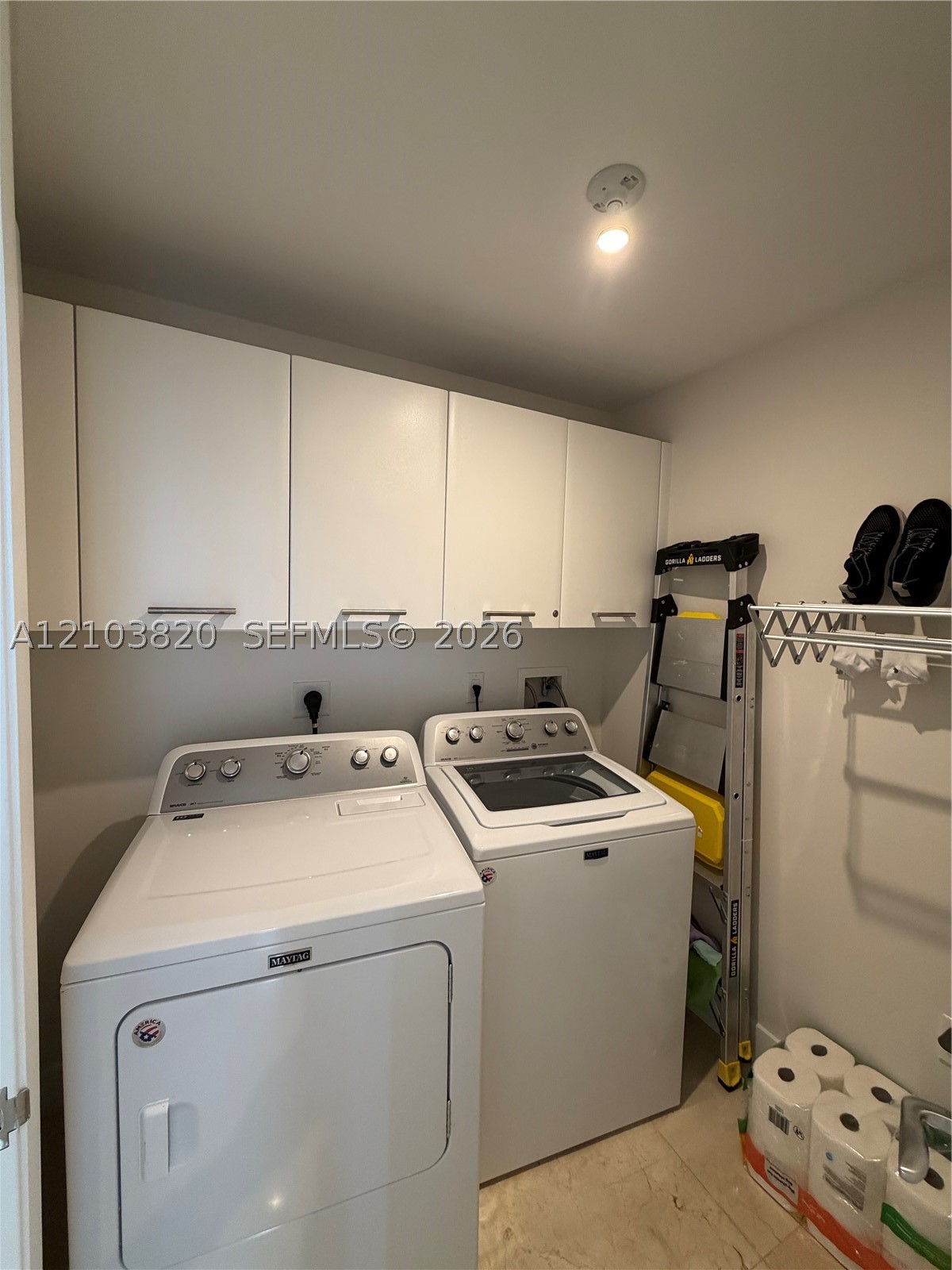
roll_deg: -1.8
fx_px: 513
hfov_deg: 85.7
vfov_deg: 102.1
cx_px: 476
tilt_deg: -2.5
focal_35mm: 14
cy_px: 635
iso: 200
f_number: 2.2
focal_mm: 2.22
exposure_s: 1/60
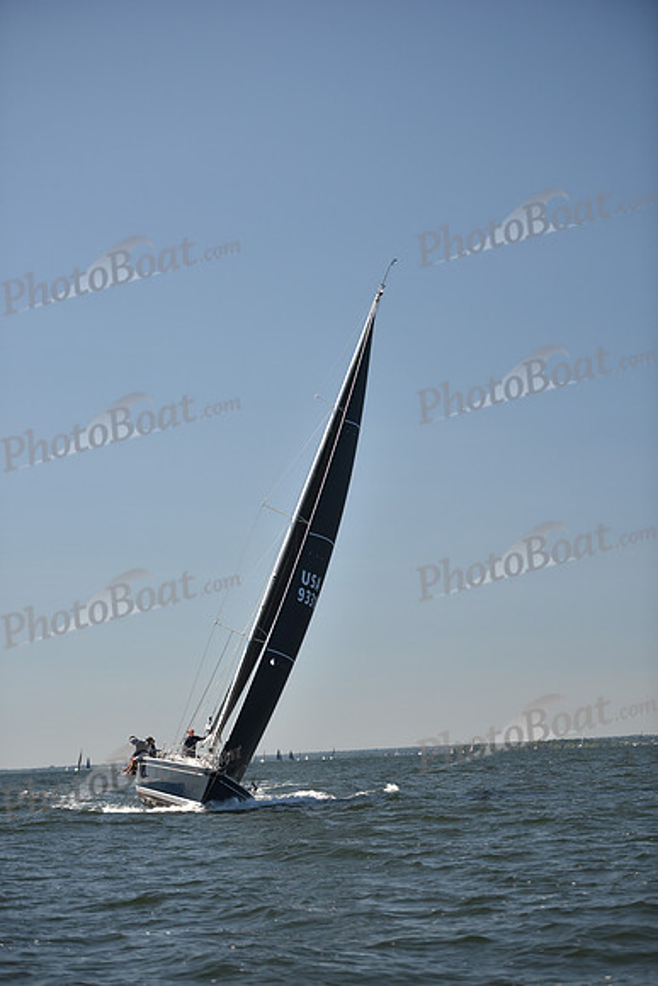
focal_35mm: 86
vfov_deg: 23.6
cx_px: 329
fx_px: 2356
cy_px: 493
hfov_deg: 15.9
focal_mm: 86
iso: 250
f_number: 2.8
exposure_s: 1/1600
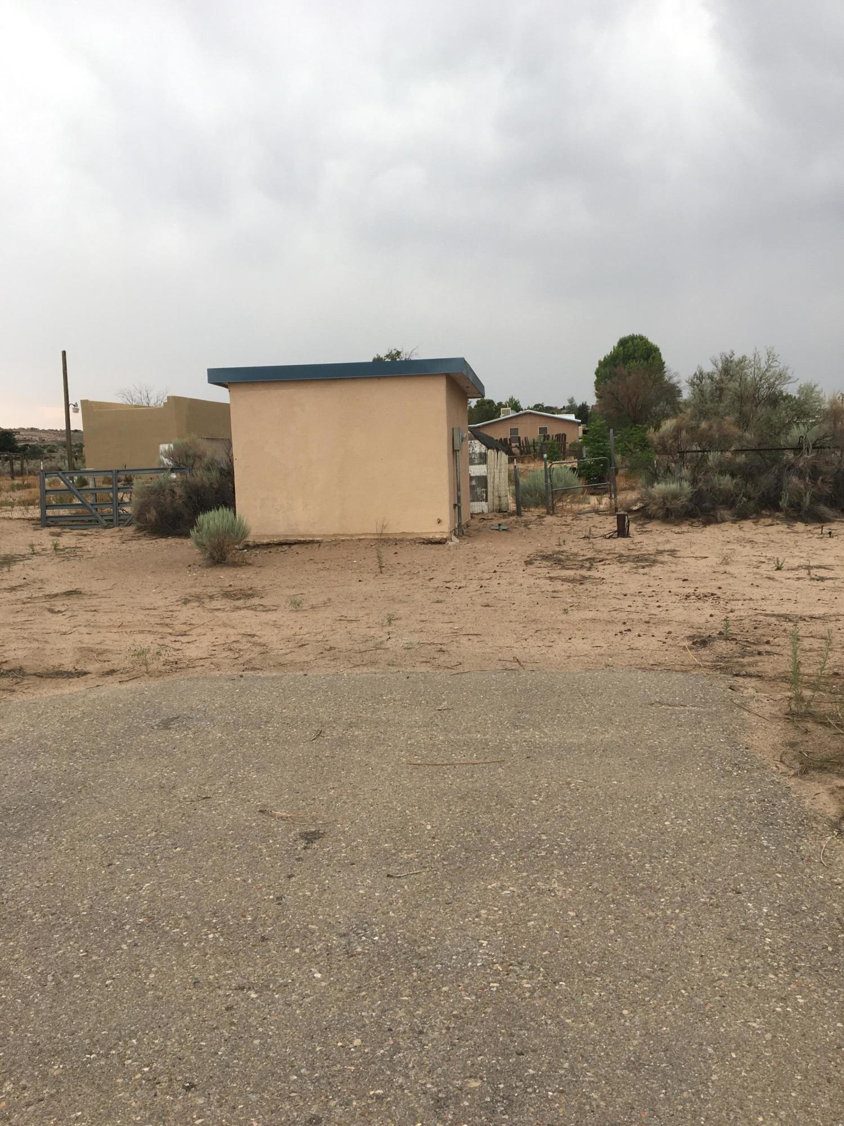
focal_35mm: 29
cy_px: 563
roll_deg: +2.8
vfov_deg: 61.7
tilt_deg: -5.9
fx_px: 943
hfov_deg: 48.2
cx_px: 422
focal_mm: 4.15
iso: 25
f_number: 2.2
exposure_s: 1/170
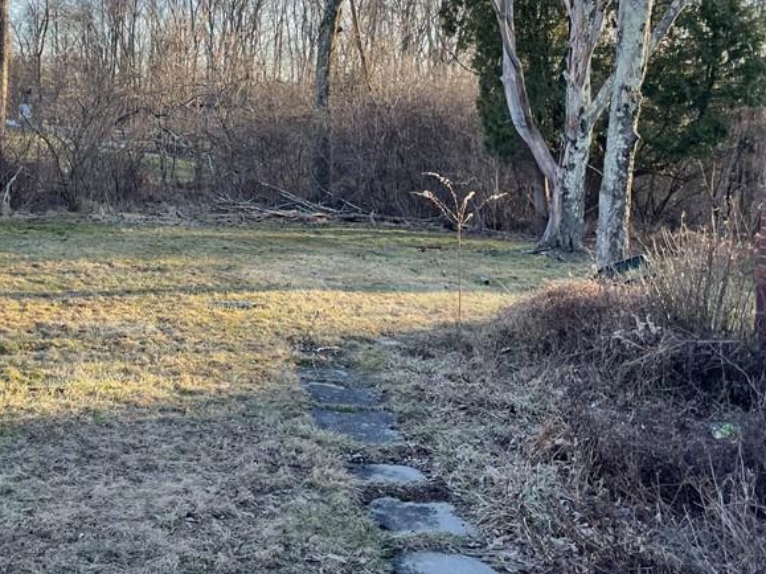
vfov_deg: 31.3
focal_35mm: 46
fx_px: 1018
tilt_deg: -2.1
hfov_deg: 40.4
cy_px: 190
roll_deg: -1.5
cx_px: 216
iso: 32
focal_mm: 4.2
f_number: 1.6
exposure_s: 1/584
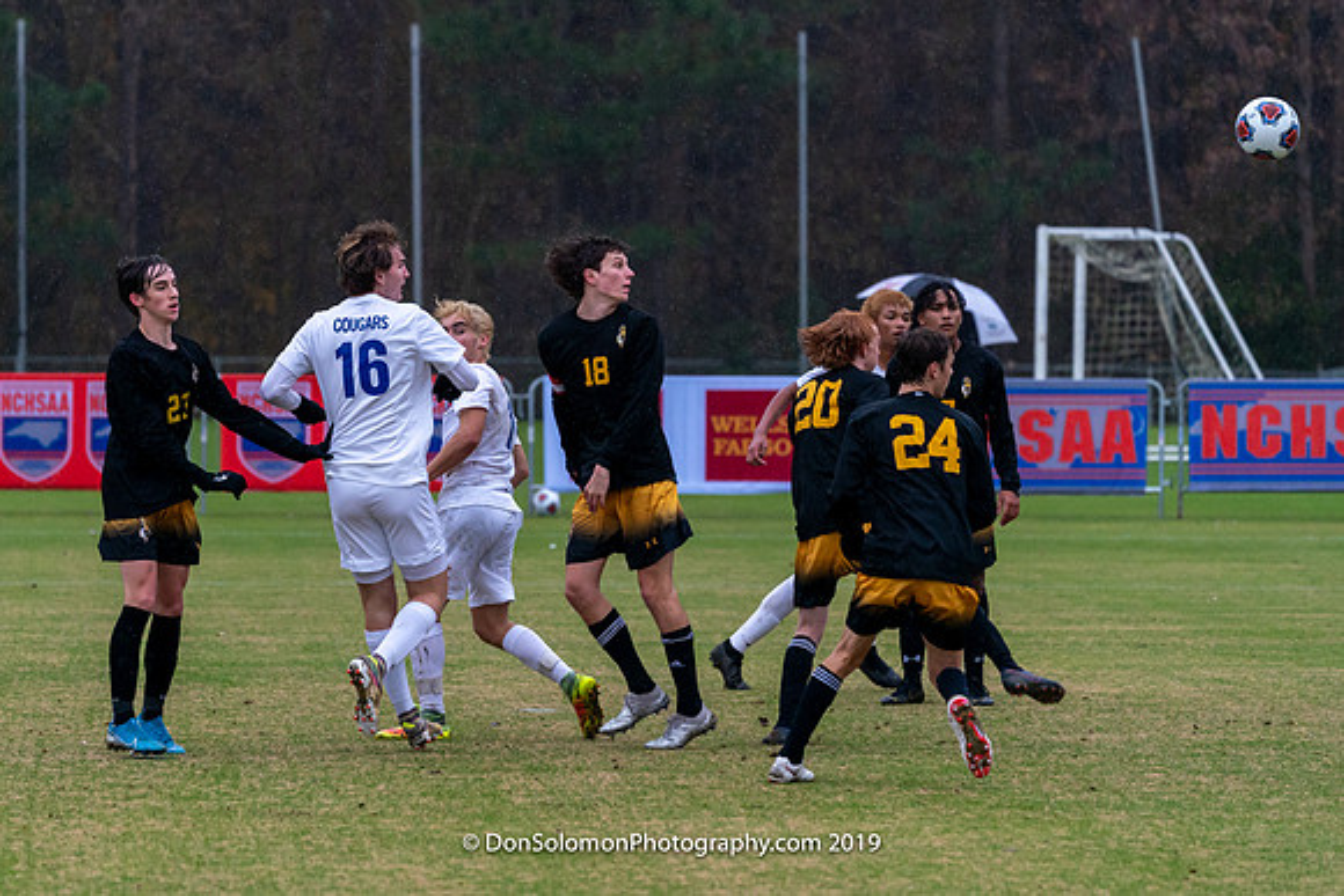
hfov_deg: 7.4
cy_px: 511
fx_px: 10447
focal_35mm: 280
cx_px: 570
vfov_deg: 4.9
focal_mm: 241
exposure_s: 1/1000
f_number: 5.6
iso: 2500
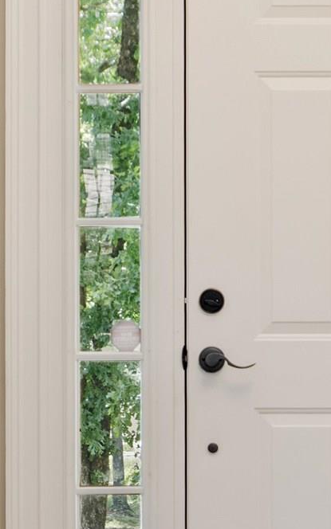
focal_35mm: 165
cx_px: 172
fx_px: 2381
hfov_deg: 8.0
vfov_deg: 12.7
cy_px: 246
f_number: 5.6
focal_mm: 35
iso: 1250
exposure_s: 1/15
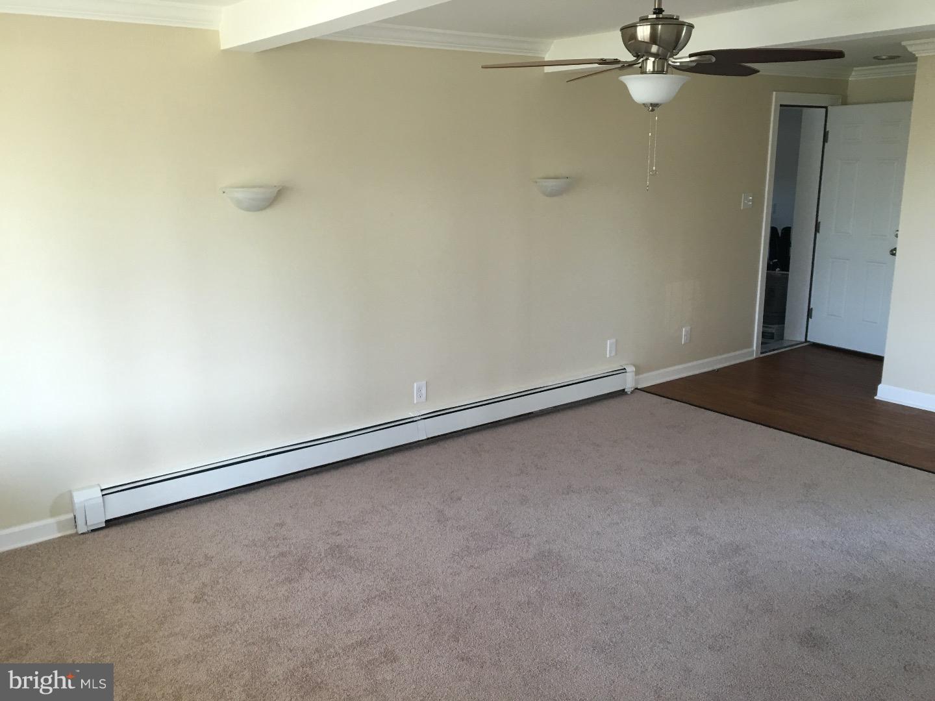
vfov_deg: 48.2
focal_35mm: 29
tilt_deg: -12.7
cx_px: 468
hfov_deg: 61.7
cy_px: 350
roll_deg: +1.1
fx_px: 783
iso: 32
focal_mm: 4.15
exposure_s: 1/15
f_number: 2.2
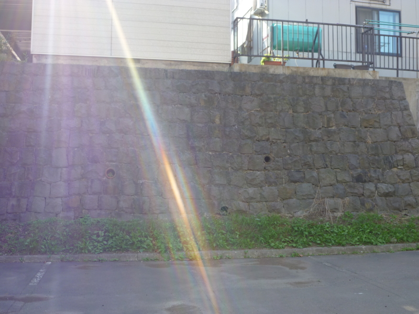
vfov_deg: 35.1
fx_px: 496
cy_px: 157
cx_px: 210
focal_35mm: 41
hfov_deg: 45.8
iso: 80
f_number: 3.6
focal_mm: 7.2
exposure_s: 1/100
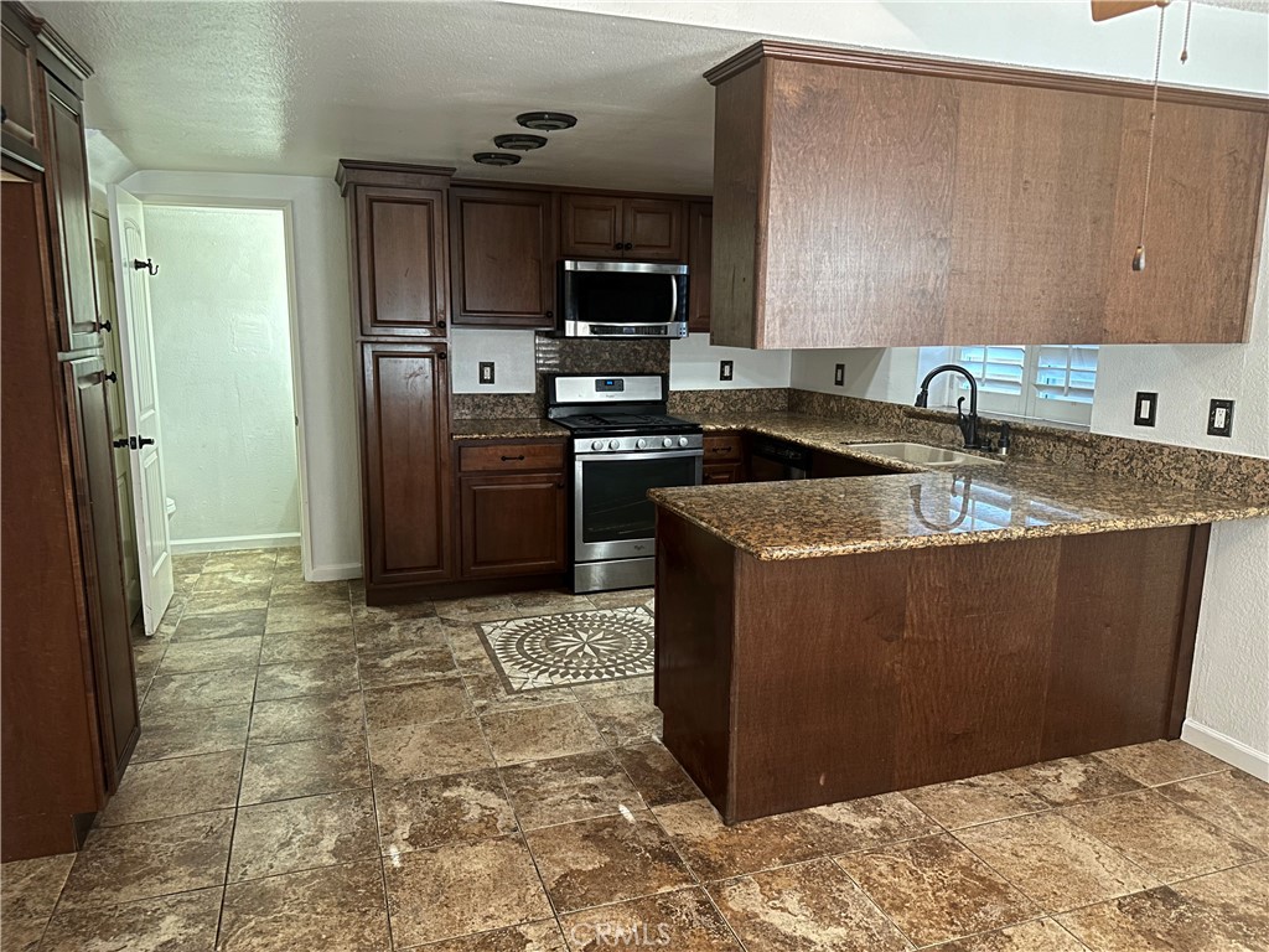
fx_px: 880
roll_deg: +0.2
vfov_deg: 56.8
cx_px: 634
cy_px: 476
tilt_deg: -10.1
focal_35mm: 24
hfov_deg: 71.6
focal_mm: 6.86
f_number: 1.78
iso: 400
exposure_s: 1/60
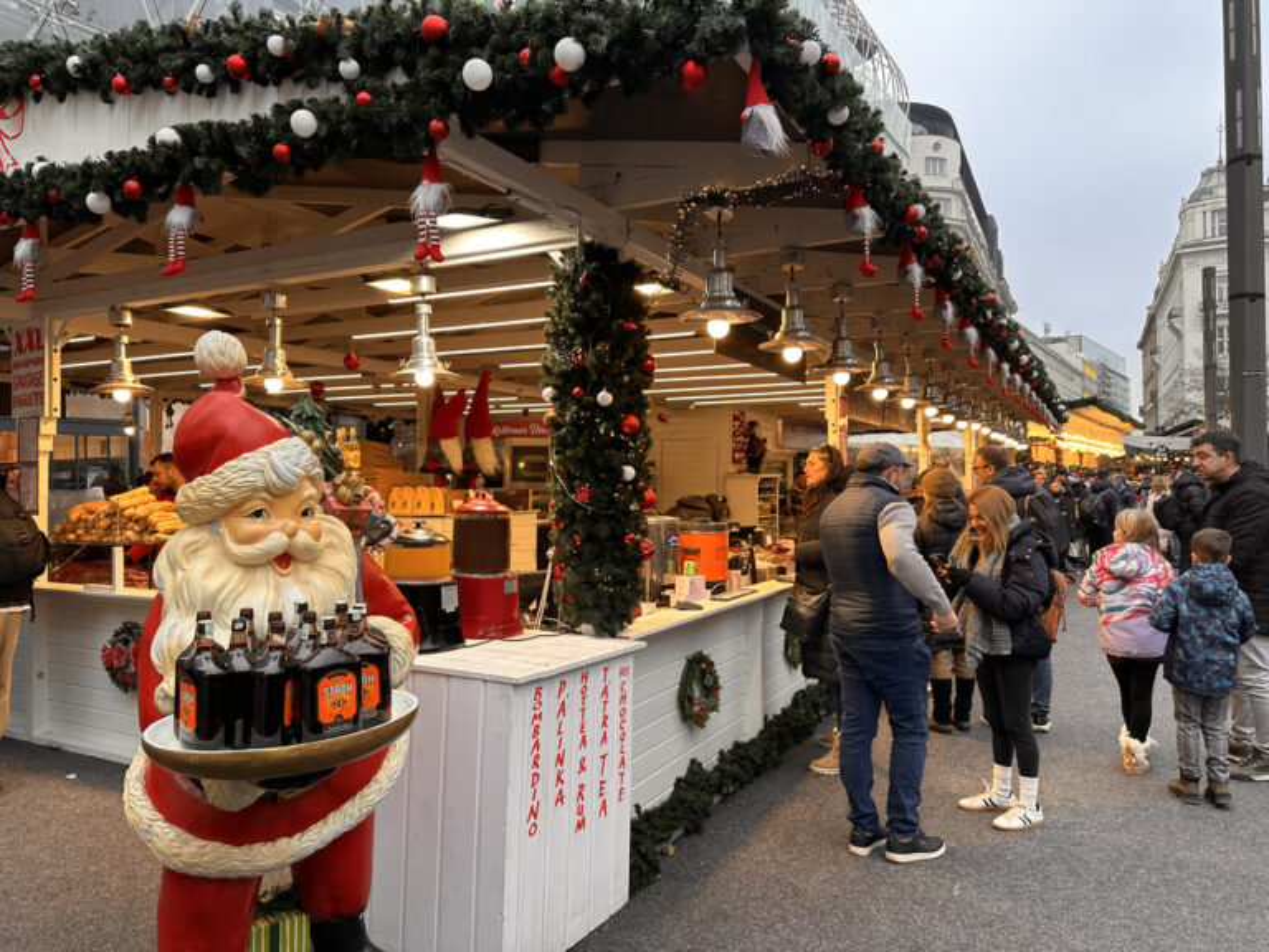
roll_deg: +0.0
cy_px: 476
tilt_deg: +0.3
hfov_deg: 71.6
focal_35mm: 24
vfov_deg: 56.8
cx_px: 634
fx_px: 880
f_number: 1.78
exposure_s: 1/238
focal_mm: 6.86
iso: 80
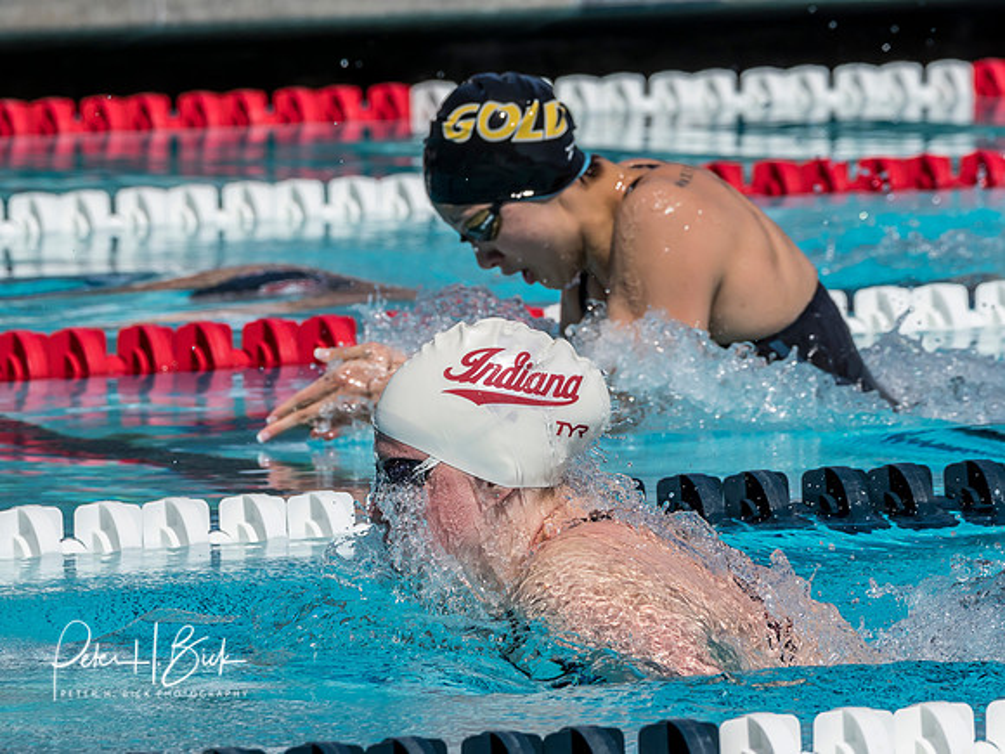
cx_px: 473
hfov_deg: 3.8
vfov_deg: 2.9
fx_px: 15149
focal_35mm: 522
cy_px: 455
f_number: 7.1
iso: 250
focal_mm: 200
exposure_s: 1/1600
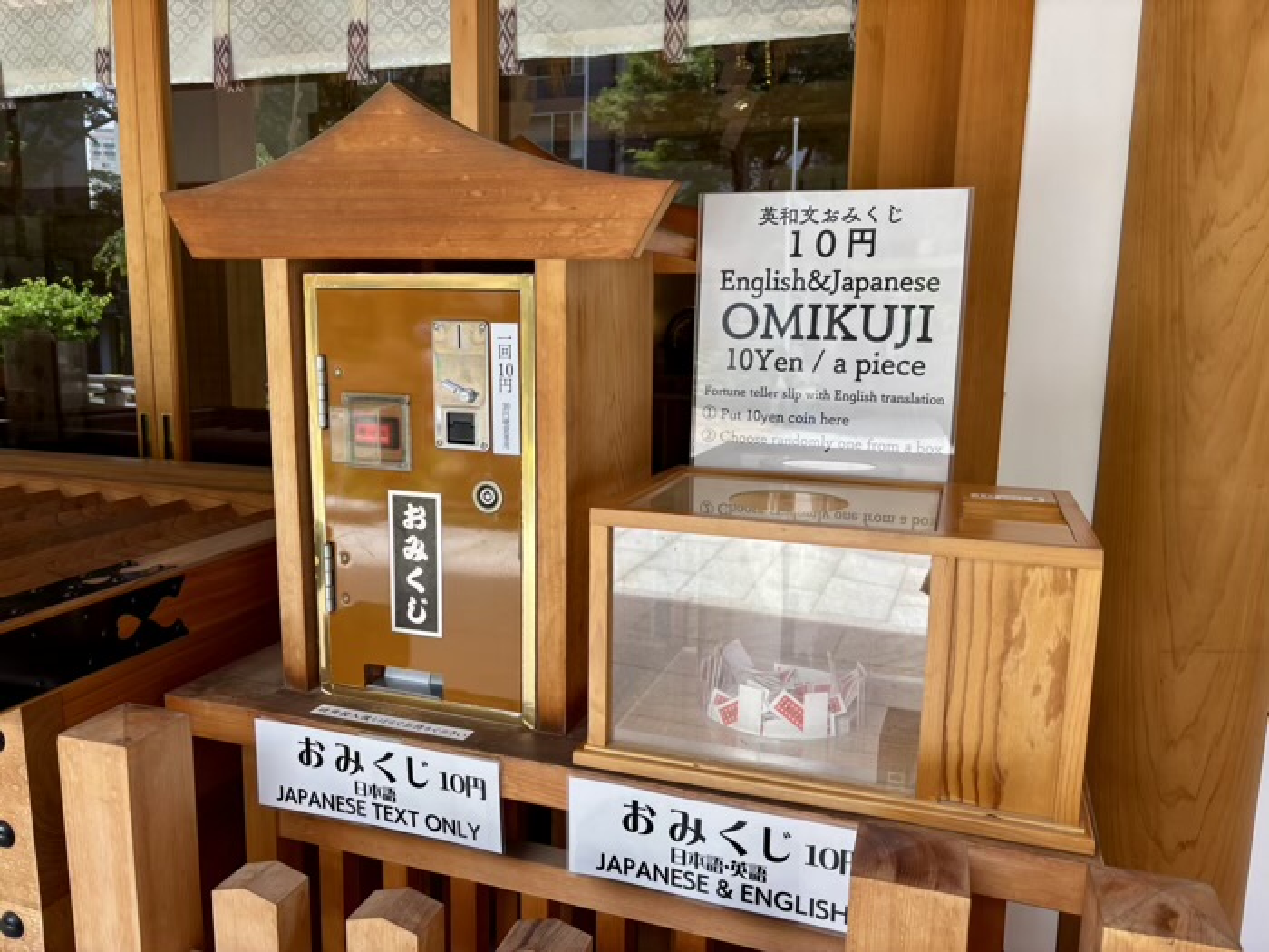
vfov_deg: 53.1
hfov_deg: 67.3
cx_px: 634
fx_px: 953
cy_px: 476
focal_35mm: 26
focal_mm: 5.96
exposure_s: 1/339
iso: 50
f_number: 1.6
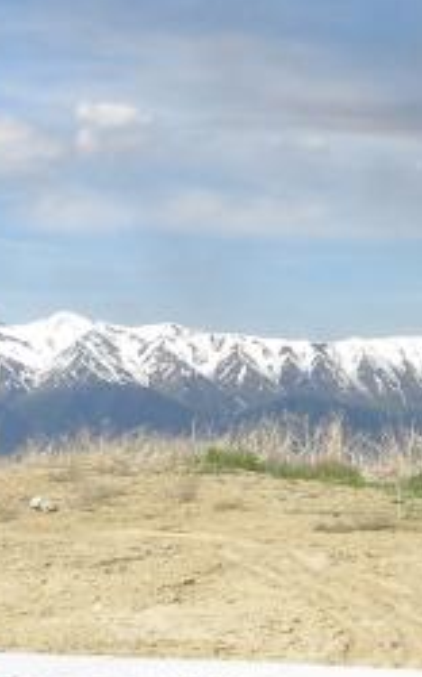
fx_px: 2082
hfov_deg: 11.1
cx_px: 655
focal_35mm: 113
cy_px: 325
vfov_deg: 18.5
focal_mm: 4.6
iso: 64
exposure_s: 1/355
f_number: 5.6
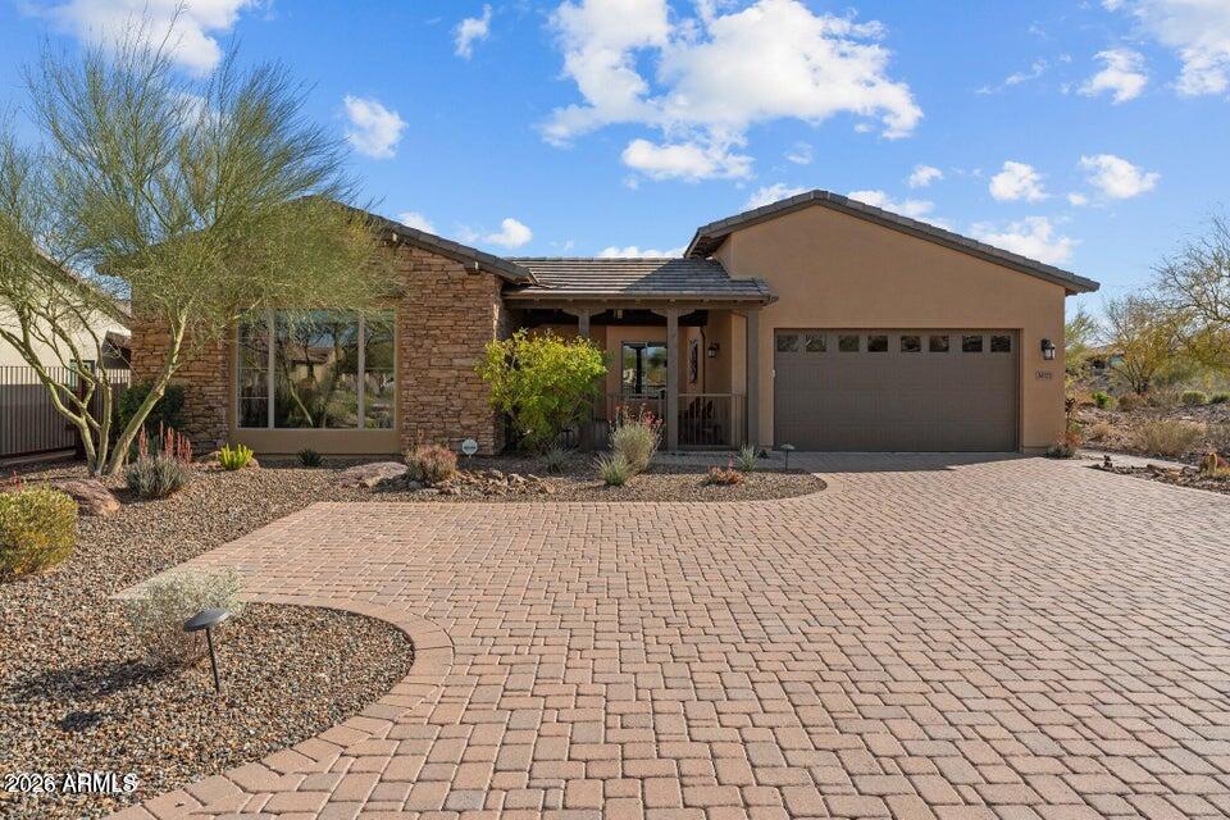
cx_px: 615
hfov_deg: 73.7
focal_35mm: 24
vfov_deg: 53.1
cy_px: 410
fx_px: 820
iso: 400
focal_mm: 24
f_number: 8
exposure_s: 1/1000
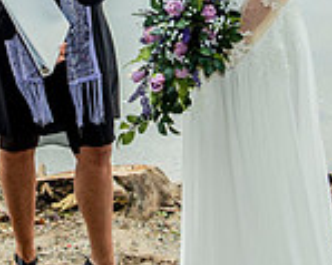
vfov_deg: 11.0
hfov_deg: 13.8
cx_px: 80
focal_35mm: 139
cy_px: 19
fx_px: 1365
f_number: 5
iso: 320
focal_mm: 38
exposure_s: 1/160
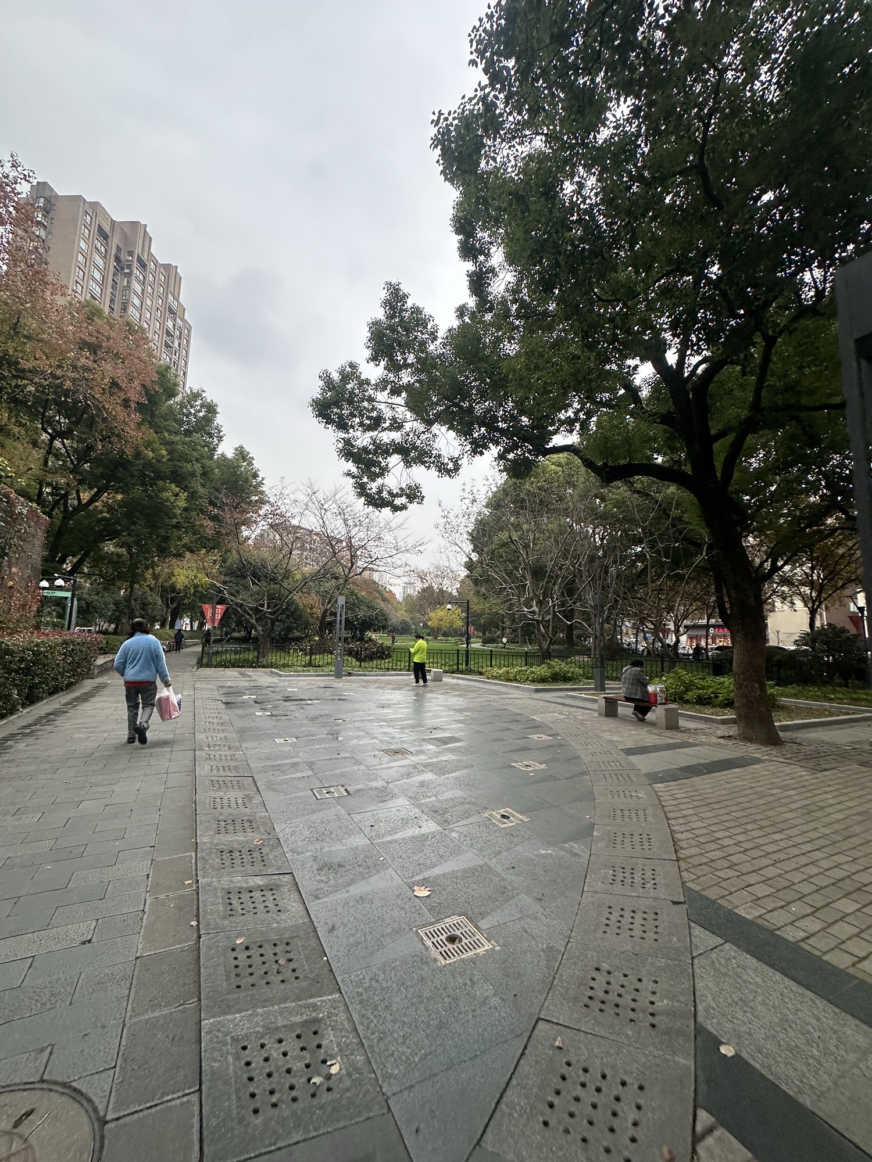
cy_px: 581
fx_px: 470
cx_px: 436
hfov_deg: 85.7
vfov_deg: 102.1
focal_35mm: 14
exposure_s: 1/244
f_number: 2.2
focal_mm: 2.22
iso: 40
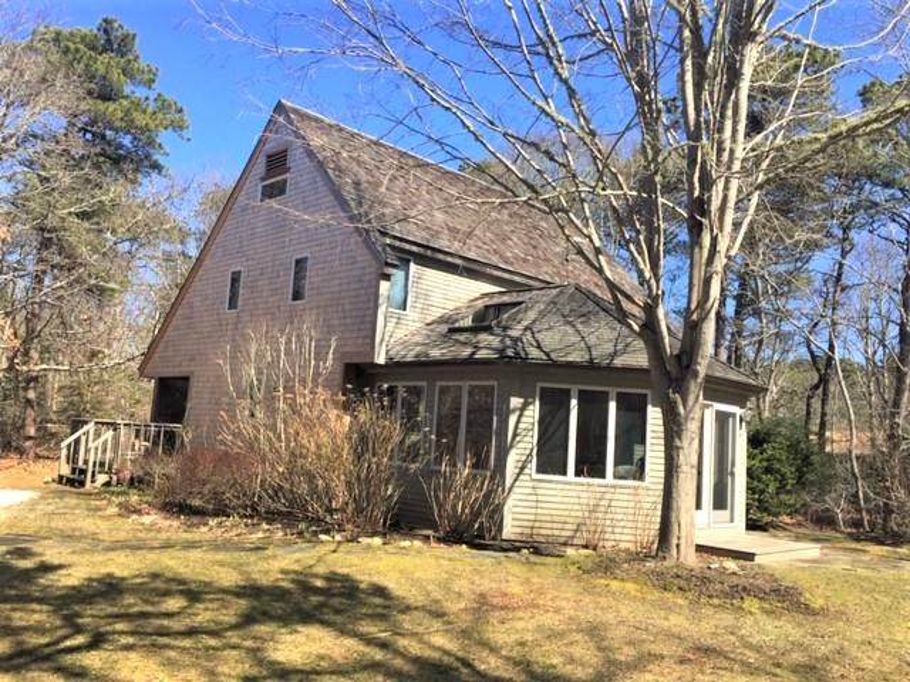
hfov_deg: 61.7
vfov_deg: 48.2
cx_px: 455
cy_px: 341
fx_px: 762
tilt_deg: +6.6
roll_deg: -4.2
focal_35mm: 29
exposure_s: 1/1041
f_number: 2.2
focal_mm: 4.15
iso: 32
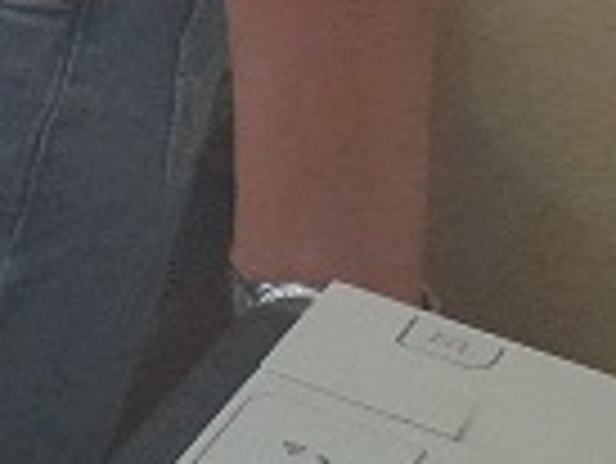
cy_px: -863
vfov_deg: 7.4
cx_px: -1075
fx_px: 3188
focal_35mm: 179
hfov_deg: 9.3
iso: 200
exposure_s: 1/50
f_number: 2
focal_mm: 4.6
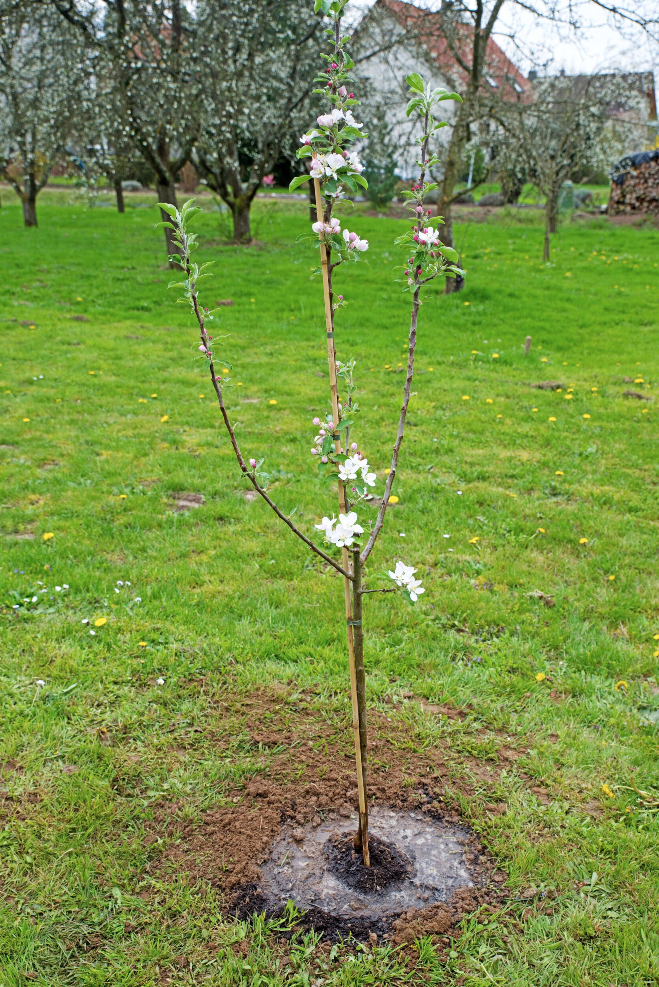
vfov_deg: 53.1
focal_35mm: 36
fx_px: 987
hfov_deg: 36.9
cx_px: 328
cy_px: 503
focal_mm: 35
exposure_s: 1/160
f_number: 5.6
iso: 100
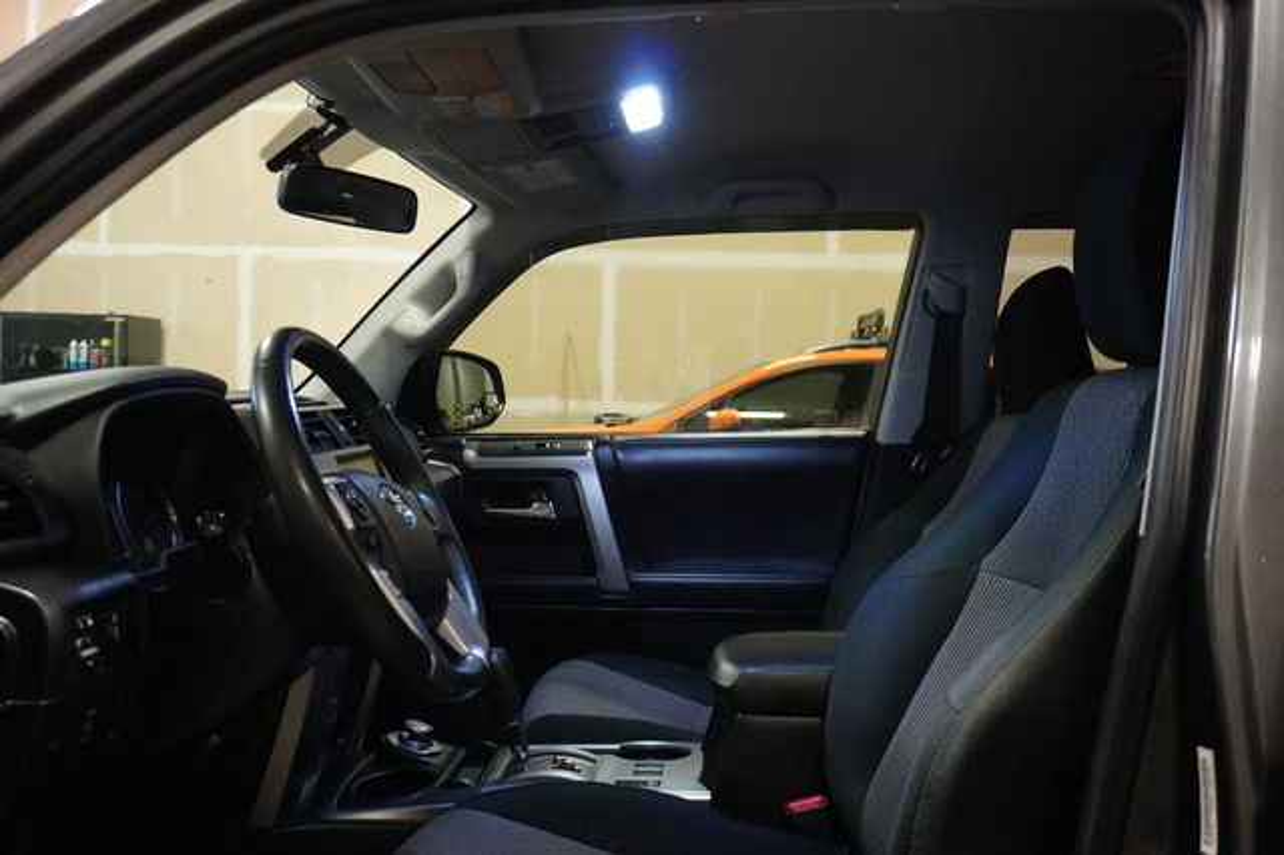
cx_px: 642
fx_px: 1230
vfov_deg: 38.3
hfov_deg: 55.1
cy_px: 428
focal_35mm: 34
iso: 6400
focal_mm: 23
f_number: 4.5
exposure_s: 1/125
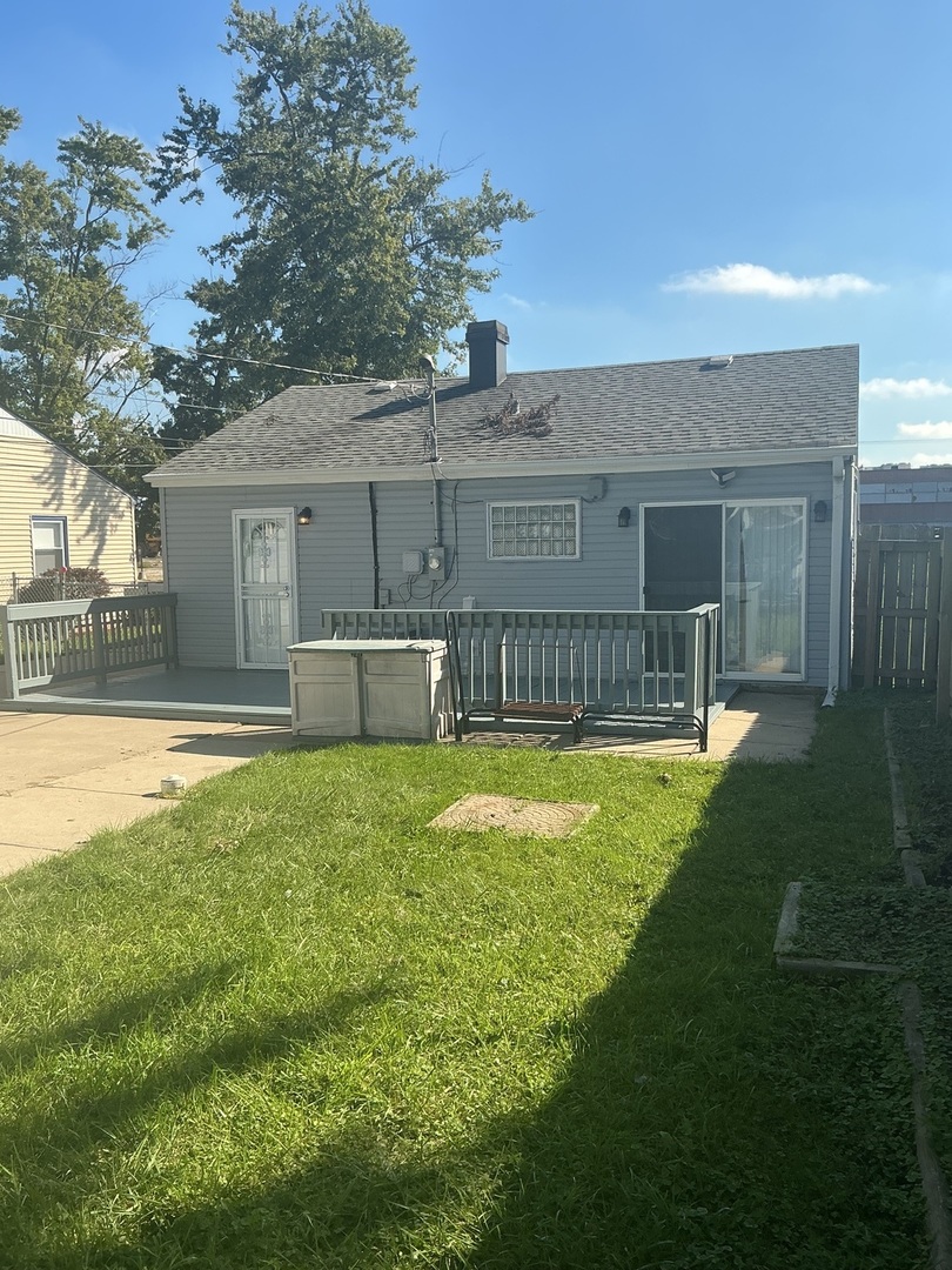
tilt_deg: -4.5
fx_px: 1063
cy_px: 635
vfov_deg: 61.7
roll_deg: +1.8
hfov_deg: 48.2
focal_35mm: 29
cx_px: 476
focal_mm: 3
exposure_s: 1/1250
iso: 25
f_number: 1.8
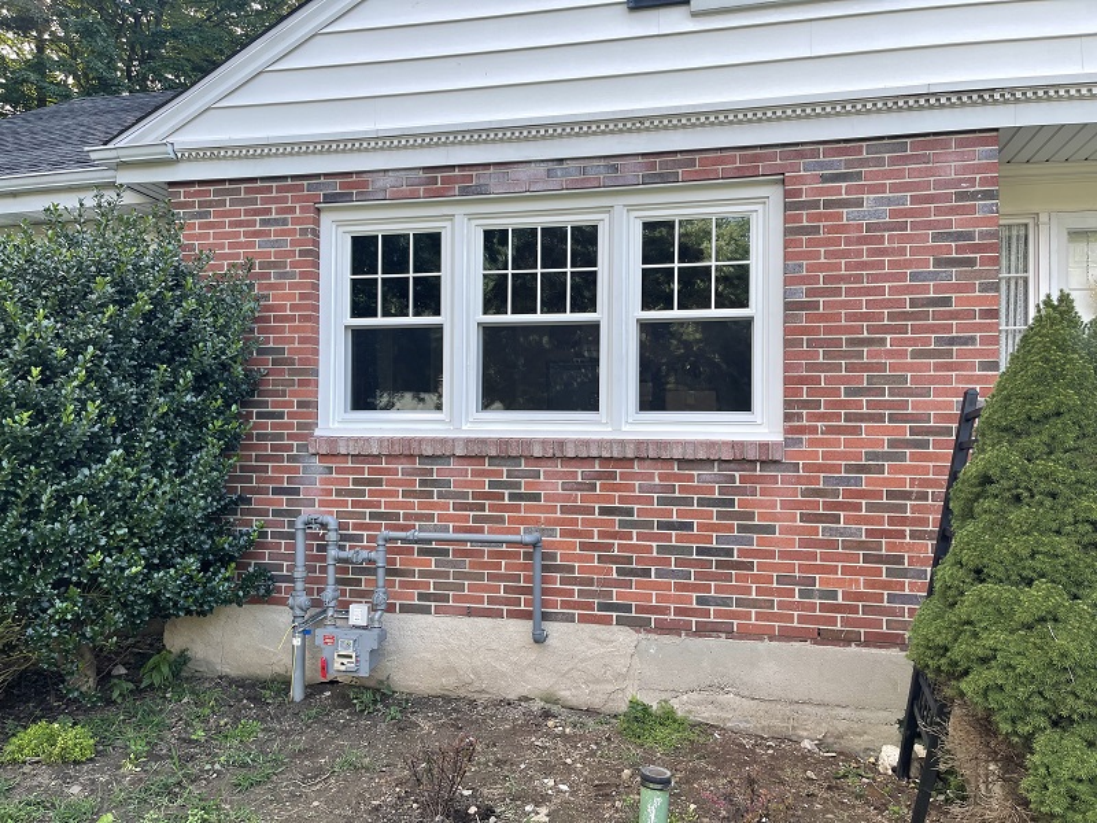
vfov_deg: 53.1
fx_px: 824
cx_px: 548
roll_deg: -0.1
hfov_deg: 67.3
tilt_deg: +0.2
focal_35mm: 26
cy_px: 412
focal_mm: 5.1
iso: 32
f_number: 1.6
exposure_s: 1/292
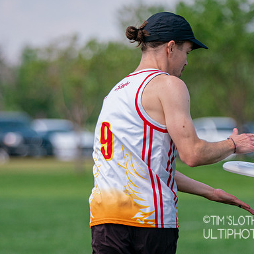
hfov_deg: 5.3
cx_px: 156
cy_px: 210
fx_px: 2731
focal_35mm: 329
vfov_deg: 5.3
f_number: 2.8
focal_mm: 155
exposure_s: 1/6400
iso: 500
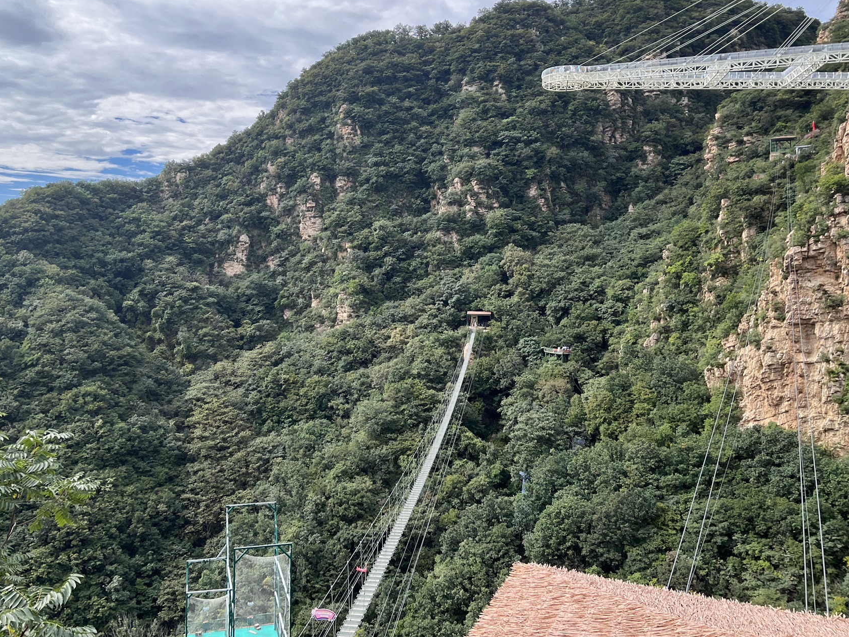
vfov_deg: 45.2
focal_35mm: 31
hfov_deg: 58.3
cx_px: 391
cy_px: 259
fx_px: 760
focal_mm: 5.1
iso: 50
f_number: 1.6
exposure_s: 1/1294
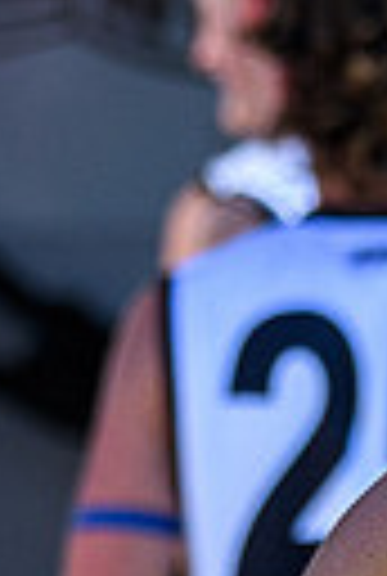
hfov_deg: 0.8
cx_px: 881
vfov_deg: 1.2
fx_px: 26798
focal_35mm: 1671
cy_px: 746
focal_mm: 135
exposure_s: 1/2500
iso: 220
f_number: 2.8
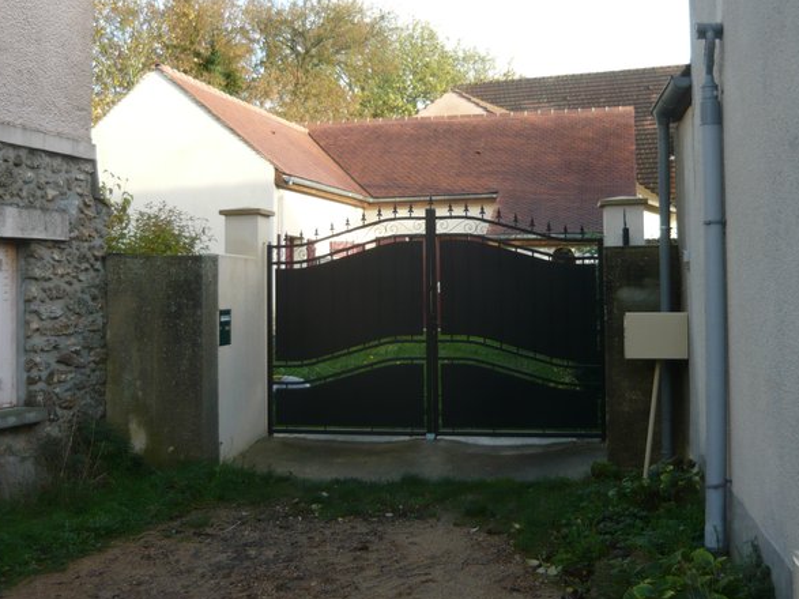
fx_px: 1038
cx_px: 395
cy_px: 210
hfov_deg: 42.1
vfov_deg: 32.0
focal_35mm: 45
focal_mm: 5.5
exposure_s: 1/200
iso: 100
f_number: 2.8
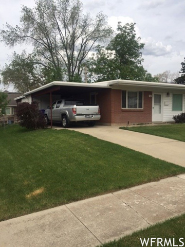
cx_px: 92
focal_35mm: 29
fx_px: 207
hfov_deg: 48.2
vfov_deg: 61.7
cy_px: 124
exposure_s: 1/2326
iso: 32
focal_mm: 4.15
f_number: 2.2
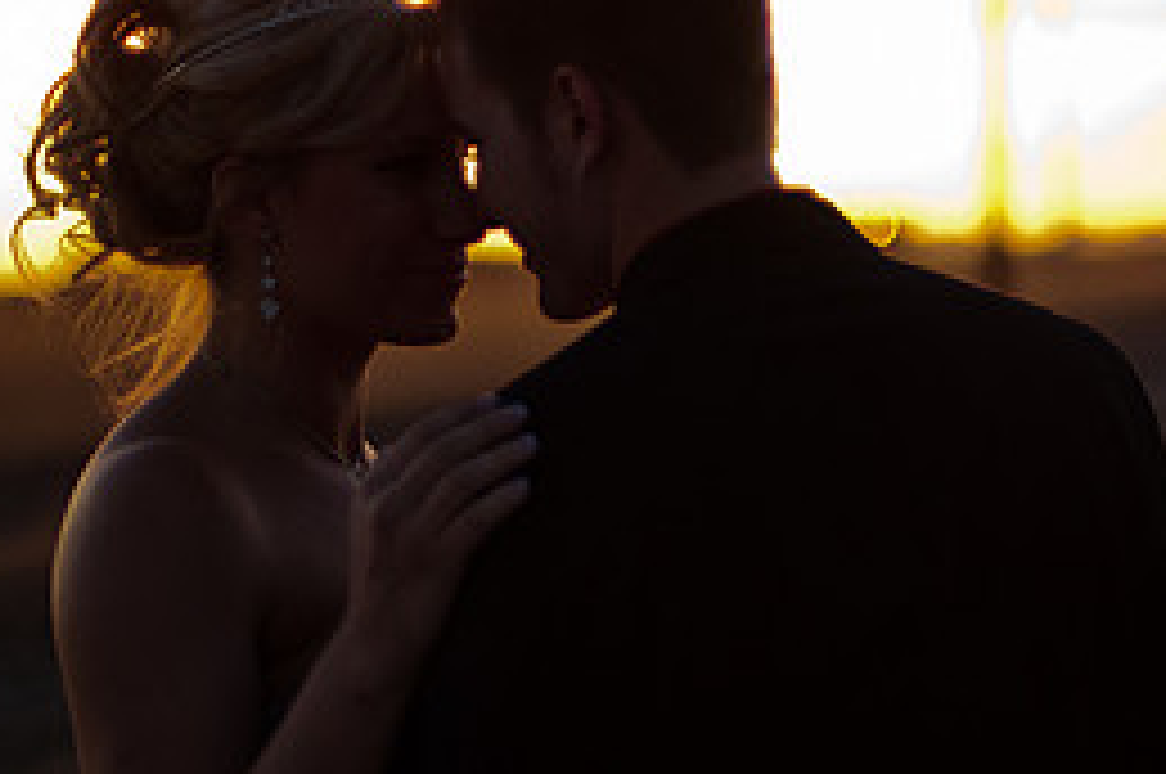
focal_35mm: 112
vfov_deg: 12.2
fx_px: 3623
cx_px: 774
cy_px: 356
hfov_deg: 18.2
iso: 1000
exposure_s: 1/200
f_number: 1.4
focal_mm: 50
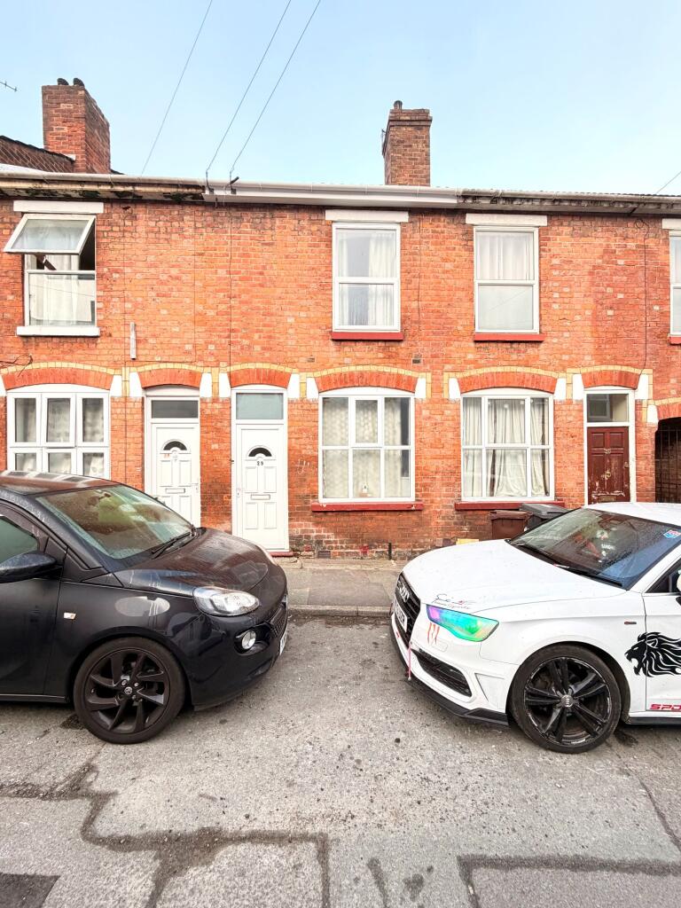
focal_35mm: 14
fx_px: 367
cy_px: 454
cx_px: 340
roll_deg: +0.2
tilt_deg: -0.1
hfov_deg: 85.7
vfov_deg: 102.1
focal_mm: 2.22
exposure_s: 1/121
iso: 100
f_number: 2.2
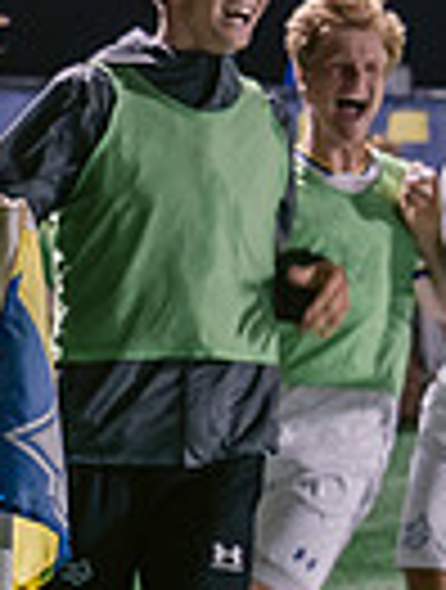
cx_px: 1239
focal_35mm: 297
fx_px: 5077
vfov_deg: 6.7
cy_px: 345
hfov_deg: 4.8
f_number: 3.5
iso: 2500
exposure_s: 1/125
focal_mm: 70
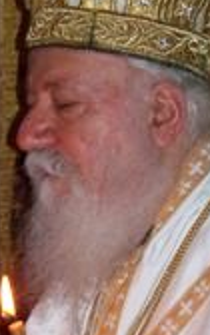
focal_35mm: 296
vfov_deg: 7.1
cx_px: 112
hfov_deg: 4.4
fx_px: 2710
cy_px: 197
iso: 200
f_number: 3.8
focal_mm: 22.05
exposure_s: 1/50
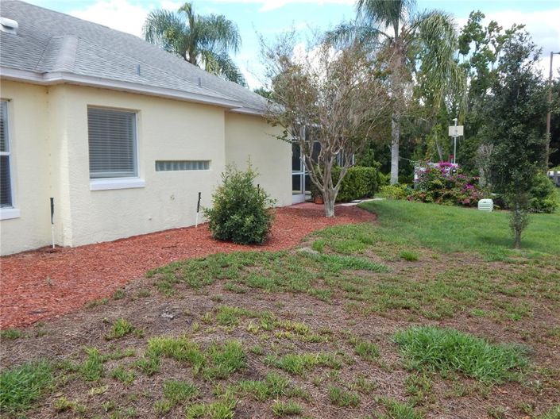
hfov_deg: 58.4
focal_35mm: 31
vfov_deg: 45.4
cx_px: 280
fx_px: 501
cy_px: 210
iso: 125
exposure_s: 1/640
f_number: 3.2
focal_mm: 5.6
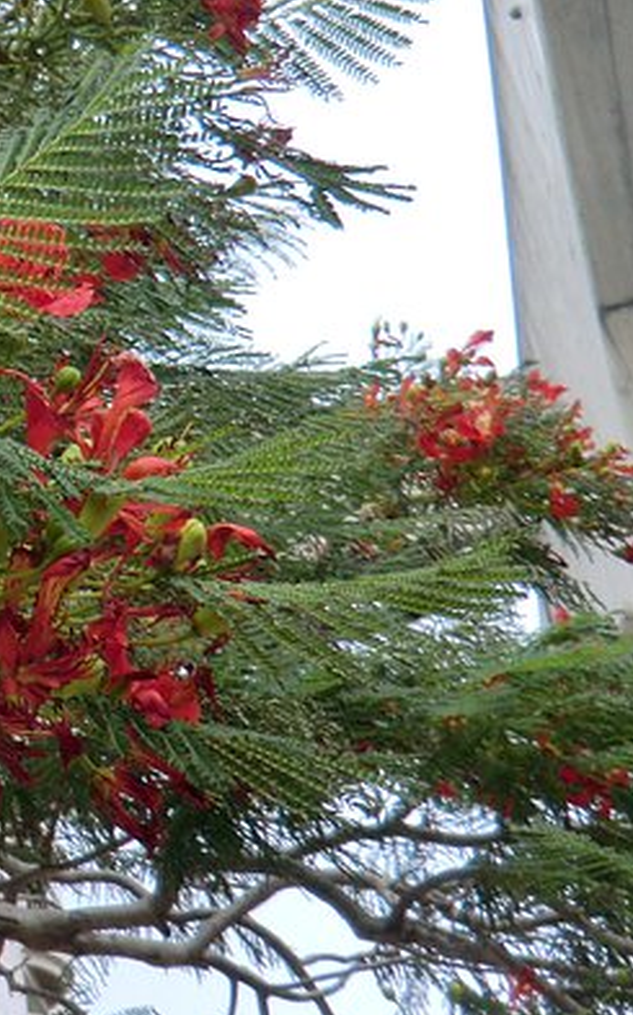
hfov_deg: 13.2
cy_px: 405
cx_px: -302
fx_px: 2599
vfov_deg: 22.1
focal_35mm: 94
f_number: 3.6
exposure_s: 1/60
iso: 80
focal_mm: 6.1
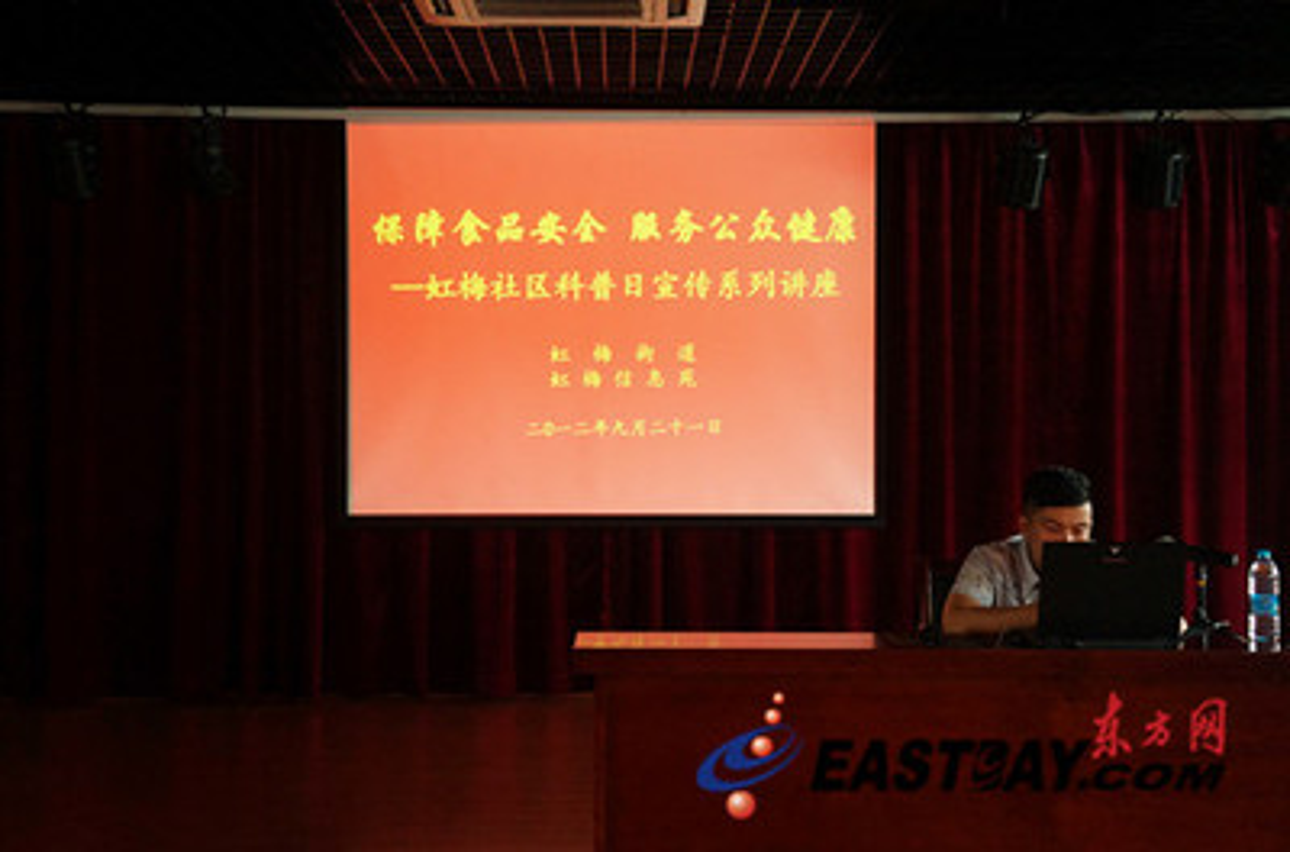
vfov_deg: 29.7
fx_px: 1607
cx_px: 645
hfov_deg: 43.7
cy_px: 426
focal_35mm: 45
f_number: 4
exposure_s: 1/160
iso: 1000
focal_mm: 30
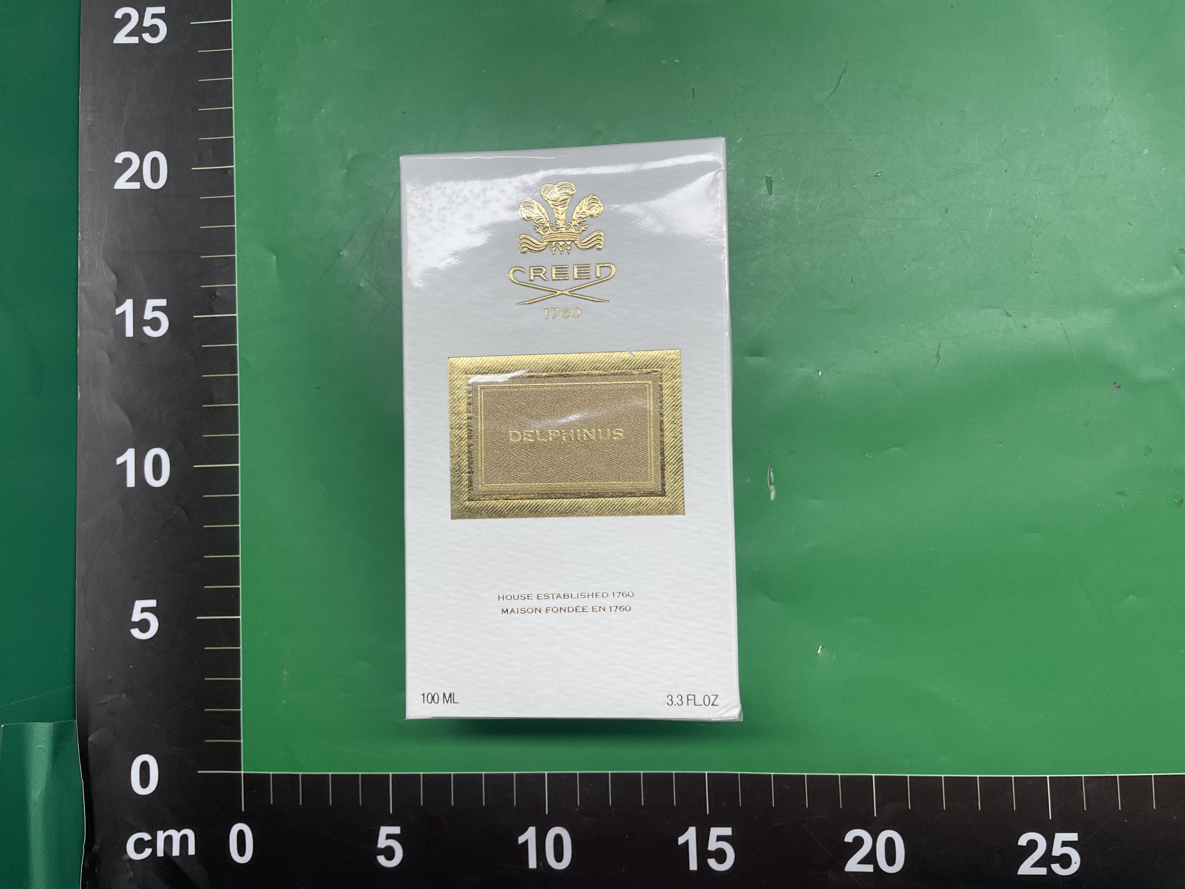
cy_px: 444
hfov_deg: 67.3
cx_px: 592
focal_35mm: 26
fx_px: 890
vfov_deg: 53.1
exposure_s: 1/123
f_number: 1.6
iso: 32
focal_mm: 4.2
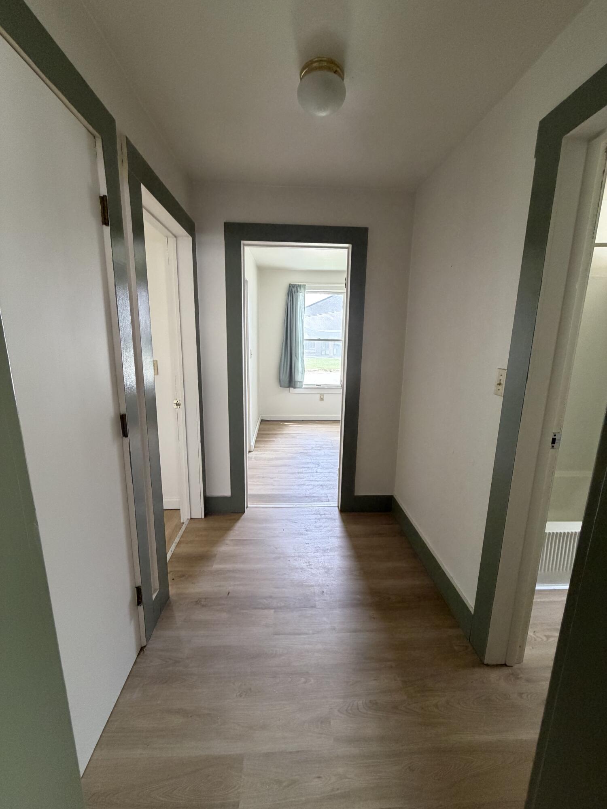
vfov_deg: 102.1
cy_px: 404
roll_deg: -1.6
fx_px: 327
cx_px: 304
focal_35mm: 14
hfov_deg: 85.7
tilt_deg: -11.0
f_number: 2.2
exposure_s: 1/67
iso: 320
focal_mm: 2.22
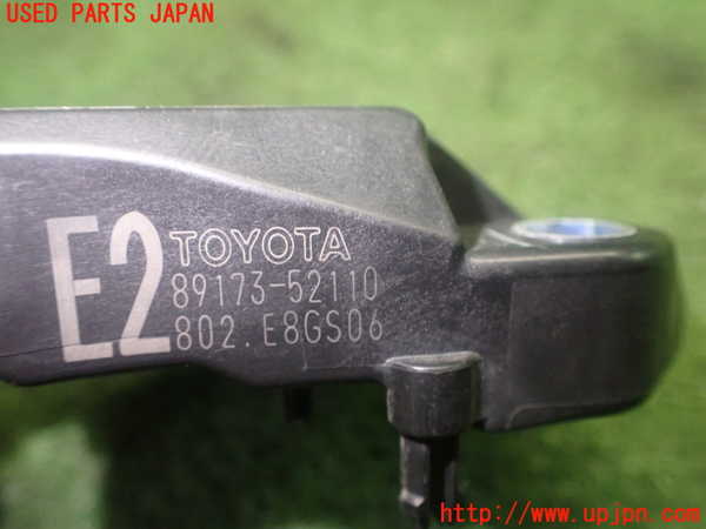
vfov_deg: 46.8
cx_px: 353
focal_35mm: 30
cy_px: 264
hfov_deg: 60.0
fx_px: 612
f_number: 2.3
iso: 800
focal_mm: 5.4
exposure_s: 1/125
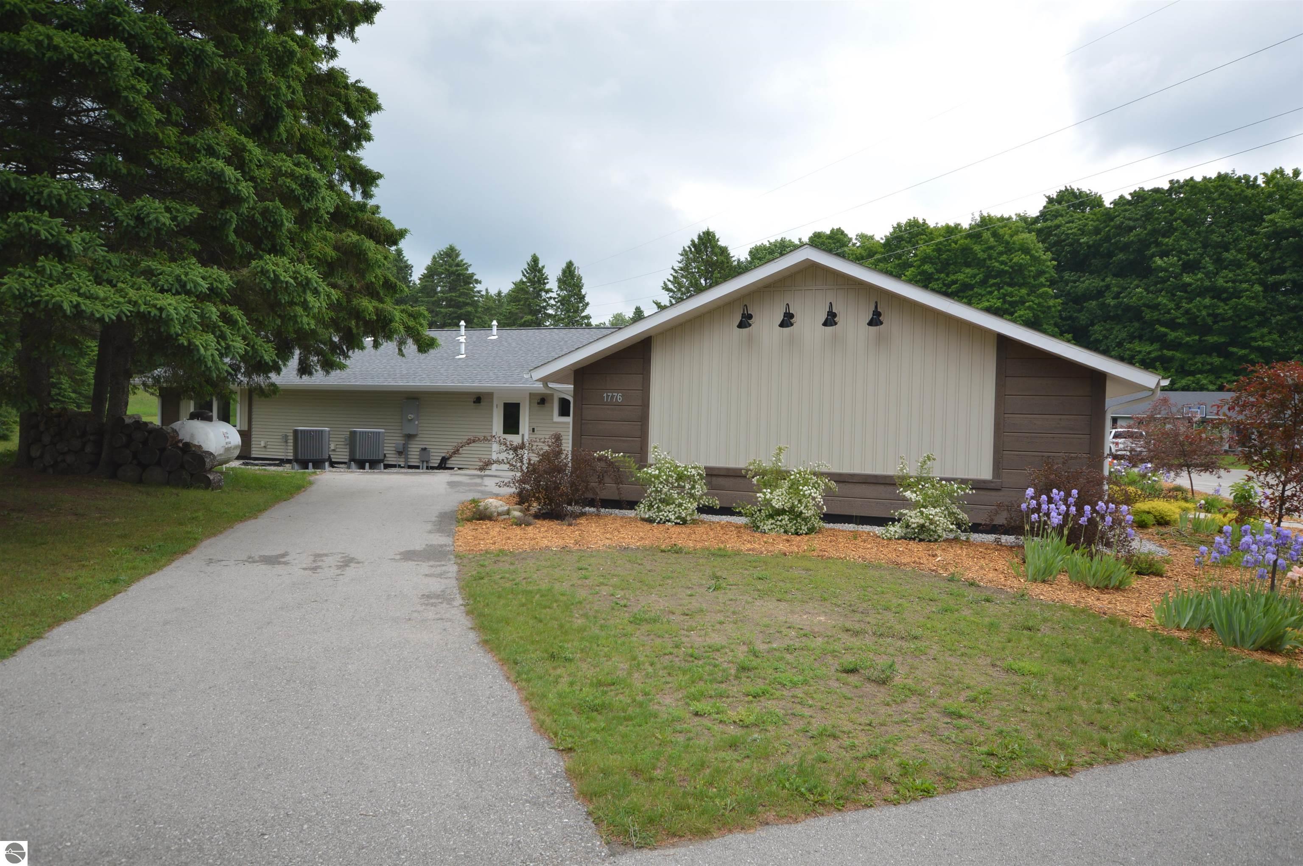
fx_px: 868
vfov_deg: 53.0
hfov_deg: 73.8
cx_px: 652
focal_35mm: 24
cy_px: 433
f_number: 6.3
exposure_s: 1/160
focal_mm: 16
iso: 100
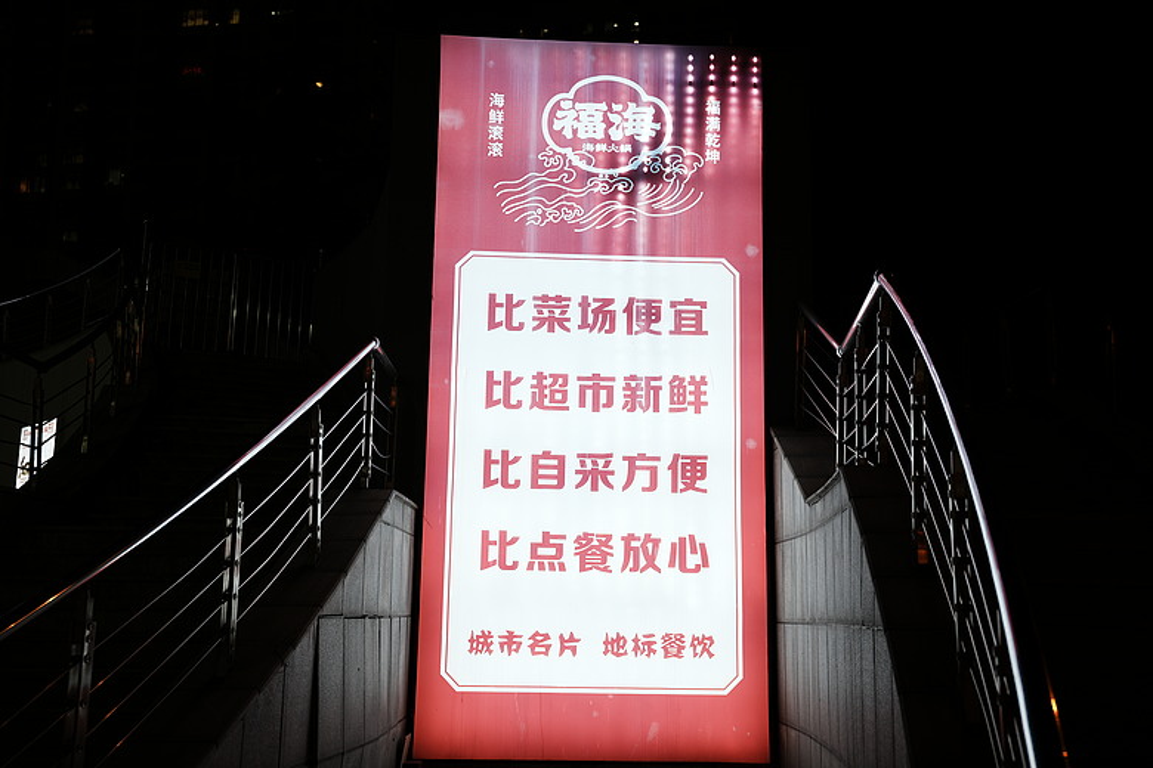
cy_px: 384
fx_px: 1259
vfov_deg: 34.0
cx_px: 576
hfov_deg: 49.2
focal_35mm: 39
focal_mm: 39.3
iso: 125
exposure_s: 1/125
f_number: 2.8
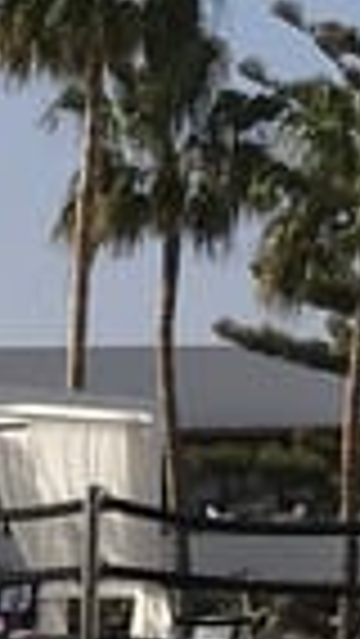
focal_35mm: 220
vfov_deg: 9.4
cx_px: -220
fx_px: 3729
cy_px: 1107
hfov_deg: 5.5
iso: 20
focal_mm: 3.99
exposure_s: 1/4167
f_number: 1.8
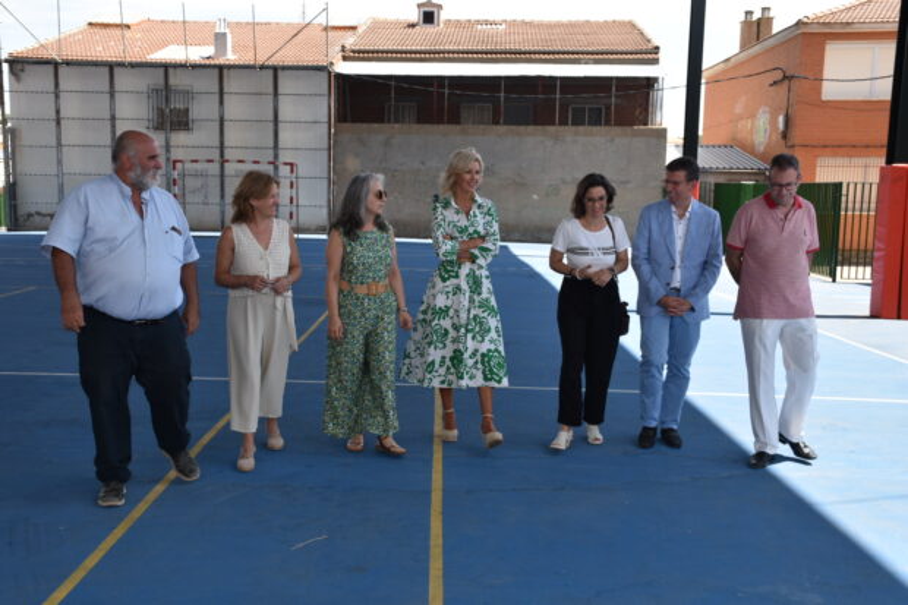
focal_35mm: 40
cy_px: 302
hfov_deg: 47.9
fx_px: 1021
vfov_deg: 33.0
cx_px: 454
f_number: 6.3
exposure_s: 1/160
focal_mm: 27
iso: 100
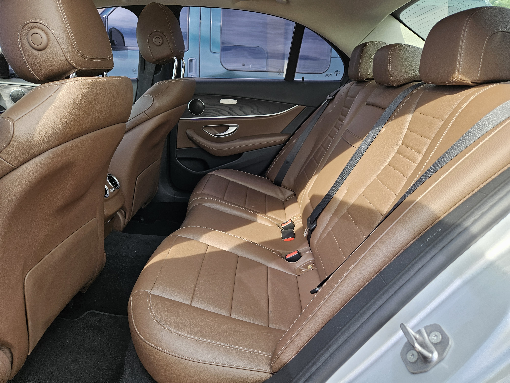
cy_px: 192
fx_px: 339
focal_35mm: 23
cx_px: 255
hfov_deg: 73.9
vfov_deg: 58.9
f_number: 1.8
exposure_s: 1/207
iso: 50
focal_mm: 5.4
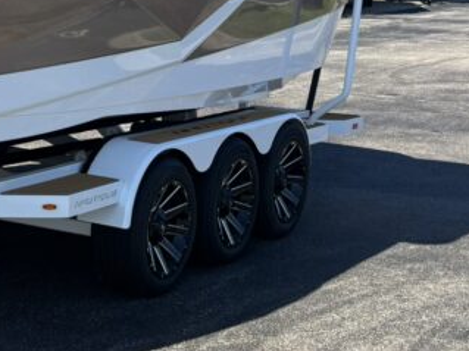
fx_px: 1178
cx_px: -173
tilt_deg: -4.6
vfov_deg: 16.8
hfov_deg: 20.2
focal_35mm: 87
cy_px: 48
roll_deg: +0.6
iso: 50
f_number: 1.6
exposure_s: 1/1984
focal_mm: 5.96
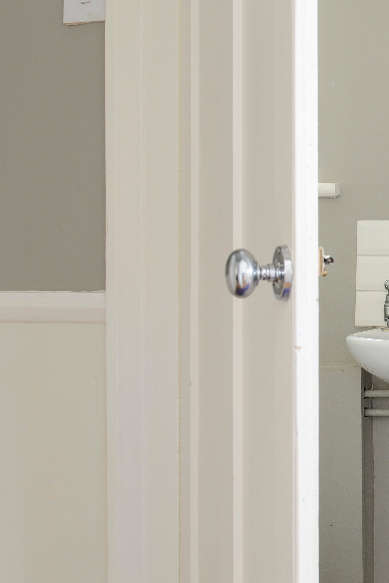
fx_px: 1329
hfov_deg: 16.0
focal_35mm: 82
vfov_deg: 24.8
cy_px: 279
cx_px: 459
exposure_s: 1.3
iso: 200
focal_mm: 31
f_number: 7.1
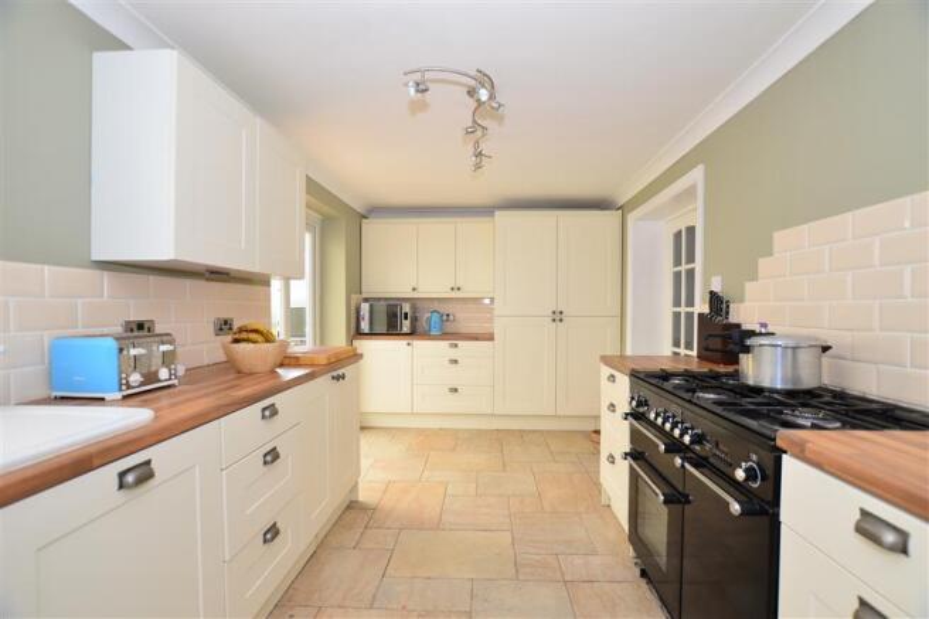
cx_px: 464
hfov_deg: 100.4
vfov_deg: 77.3
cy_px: 310
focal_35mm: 15
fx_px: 387
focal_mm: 10
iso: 200
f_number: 5
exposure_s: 1/20
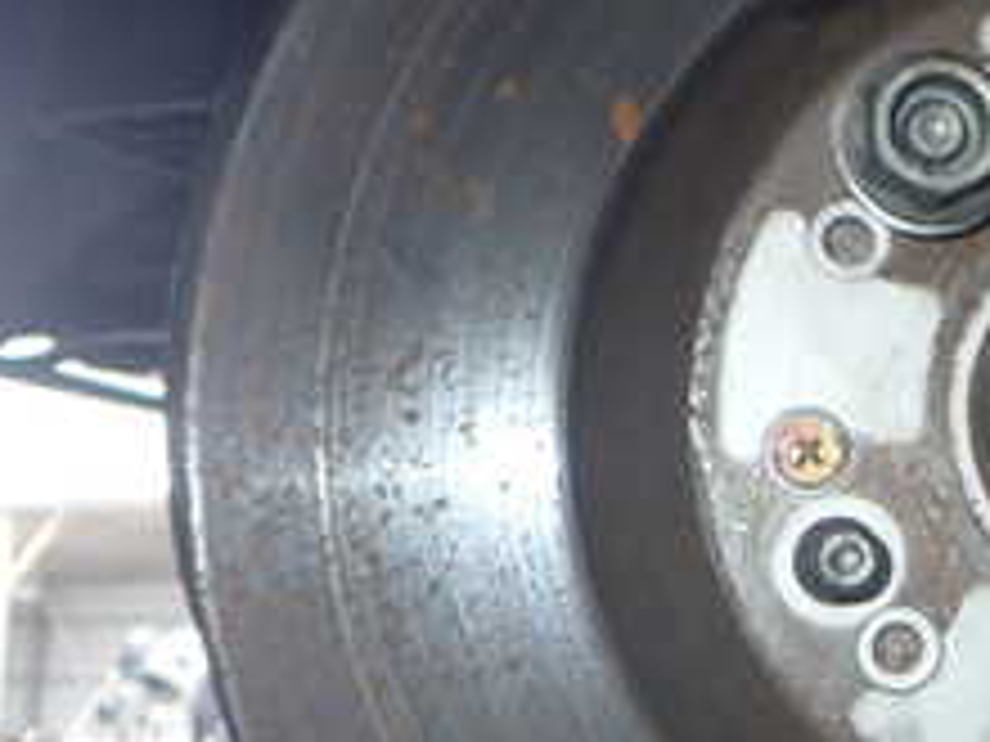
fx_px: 2345
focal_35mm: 82
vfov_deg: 18.0
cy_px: 396
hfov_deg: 22.2
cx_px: 1161
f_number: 6.3
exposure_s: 1/30
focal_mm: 5.4
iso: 200
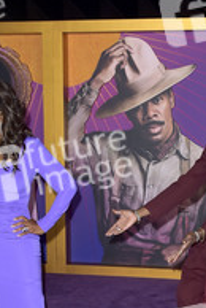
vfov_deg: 27.5
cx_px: 97
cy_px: 248
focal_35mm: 72
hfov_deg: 19.0
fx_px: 616
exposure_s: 1/250
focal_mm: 35
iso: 400
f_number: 6.3
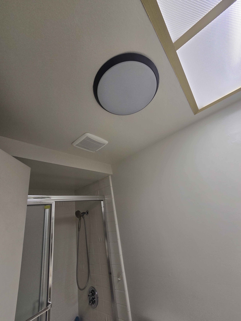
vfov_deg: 106.2
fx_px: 121
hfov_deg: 89.9
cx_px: 120
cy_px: 160
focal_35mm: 13
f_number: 2.2
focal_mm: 2.2
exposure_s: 1/120
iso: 50
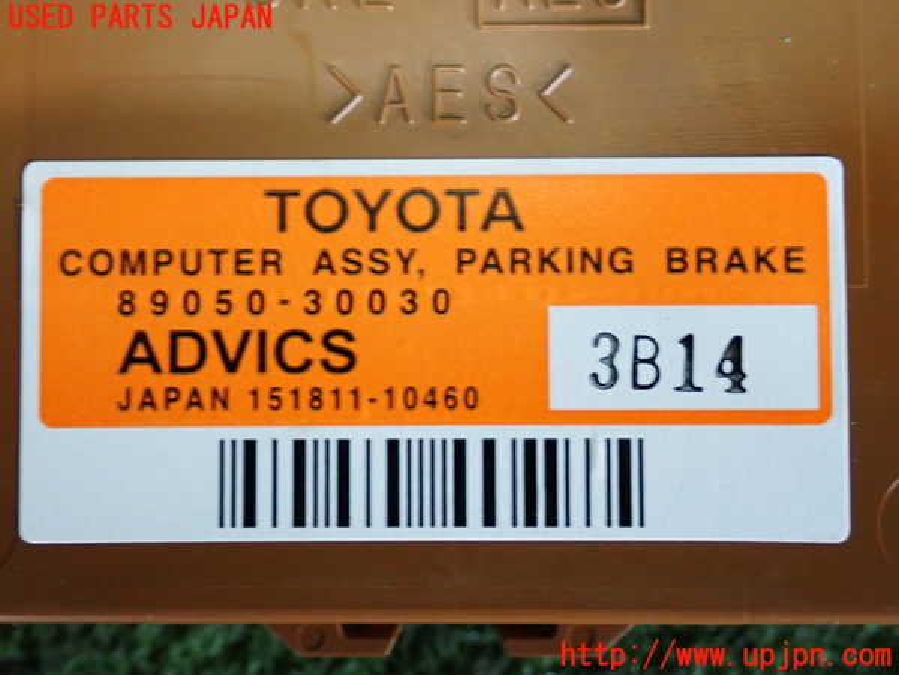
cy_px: 338
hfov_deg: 31.2
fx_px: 1610
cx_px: 450
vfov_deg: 23.7
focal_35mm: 62
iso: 800
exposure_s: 1/30
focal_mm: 11.09
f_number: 3.6
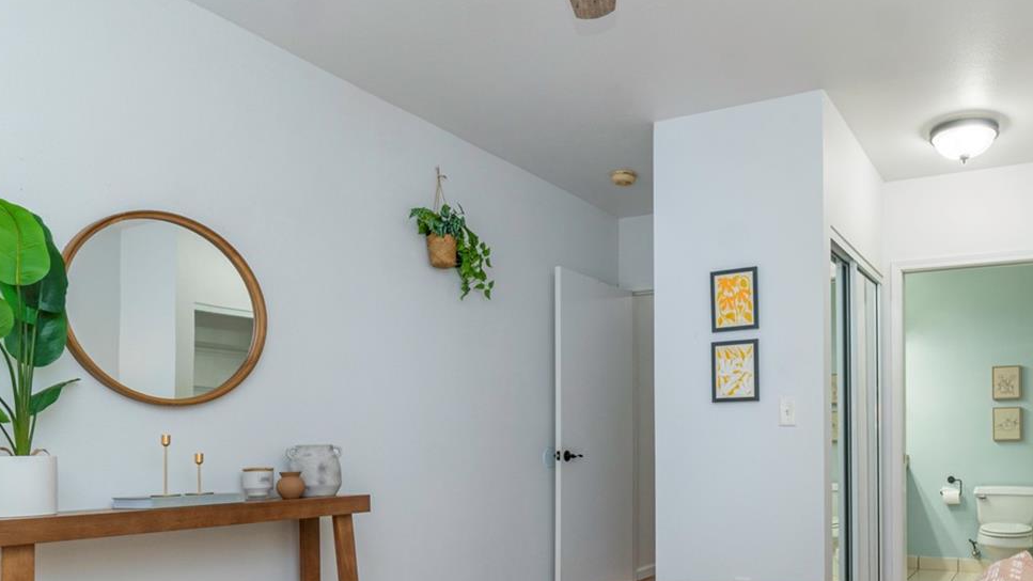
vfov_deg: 43.2
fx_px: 712
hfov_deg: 68.9
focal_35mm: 26
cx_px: 726
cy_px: 426
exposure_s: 1/20
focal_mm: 10
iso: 100
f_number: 8
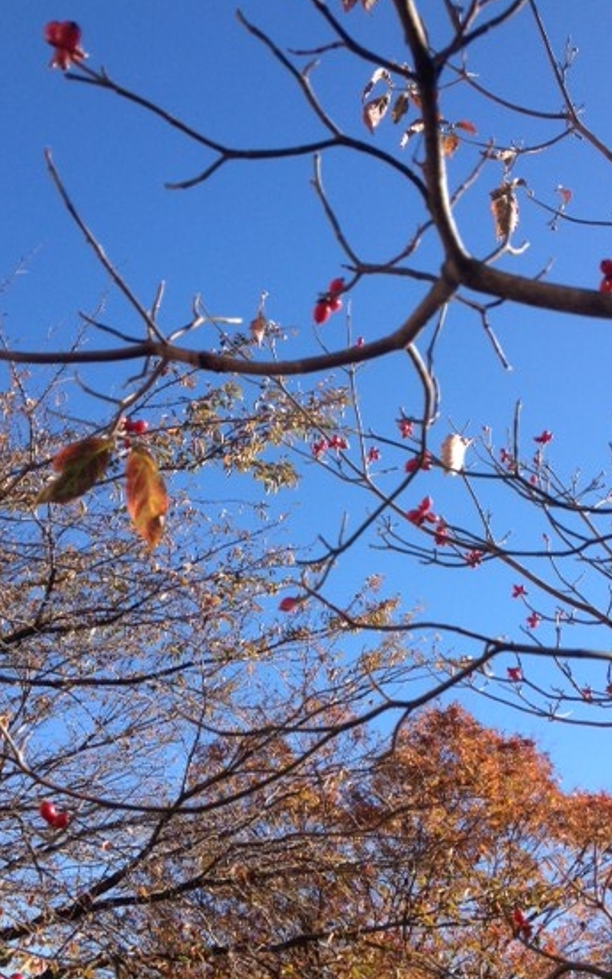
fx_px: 1148
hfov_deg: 29.8
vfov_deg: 46.2
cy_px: 530
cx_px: 365
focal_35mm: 43
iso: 50
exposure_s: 1/812
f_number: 2.4
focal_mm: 4.28
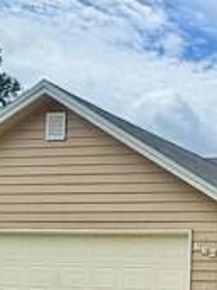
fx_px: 543
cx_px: 353
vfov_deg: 28.9
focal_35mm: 65
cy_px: 250
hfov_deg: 19.0
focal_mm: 2.22
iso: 50
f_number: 2.2
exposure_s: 1/2841
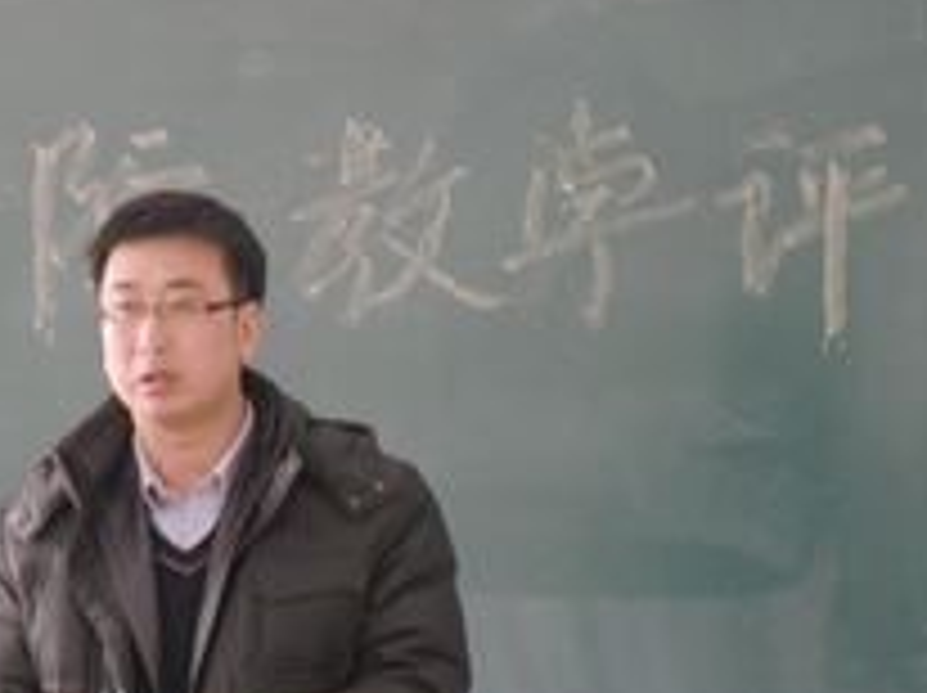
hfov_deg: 6.7
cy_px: 245
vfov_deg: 5.0
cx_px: 248
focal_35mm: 294
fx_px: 7864
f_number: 4.3
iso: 125
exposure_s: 1/20
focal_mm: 25.54
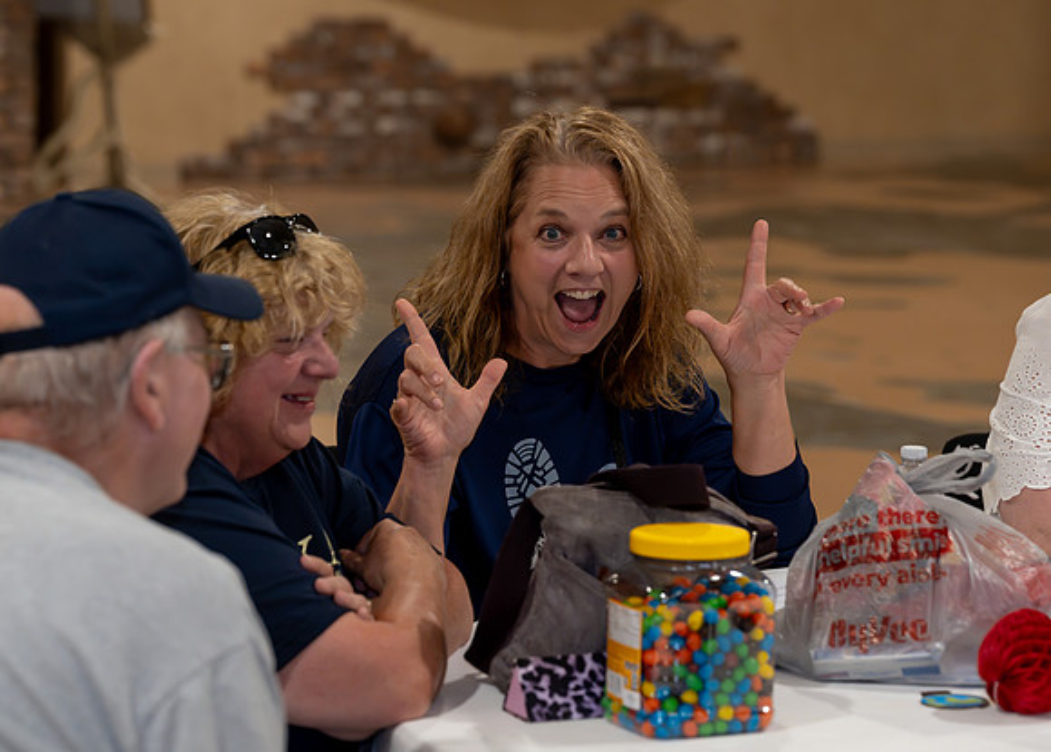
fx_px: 4051
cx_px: 524
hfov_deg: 14.8
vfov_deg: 10.6
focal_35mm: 136
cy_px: 343
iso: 5000
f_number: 5
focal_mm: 116
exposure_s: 1/400
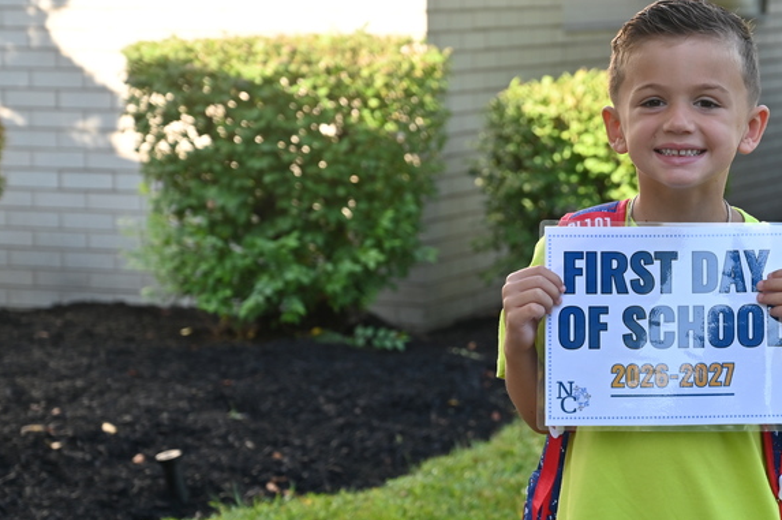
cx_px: 663
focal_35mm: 125
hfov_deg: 16.2
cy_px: 294
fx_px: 2713
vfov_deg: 10.9
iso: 200
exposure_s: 1/250
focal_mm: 70
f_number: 5
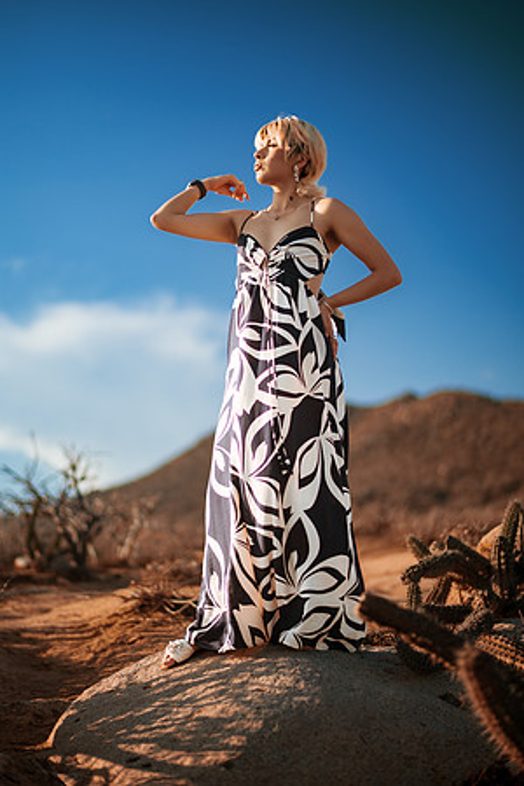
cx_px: 262
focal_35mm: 58
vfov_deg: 34.5
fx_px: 1266
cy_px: 393
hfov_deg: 23.4
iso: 50
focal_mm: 58
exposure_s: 1/8000
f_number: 1.4
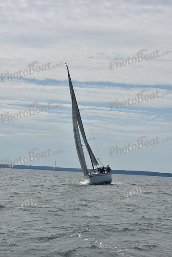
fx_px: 659
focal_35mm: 92
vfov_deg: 22.1
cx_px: 86
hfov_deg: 14.9
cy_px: 128
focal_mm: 92
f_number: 13
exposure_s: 1/1000
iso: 320
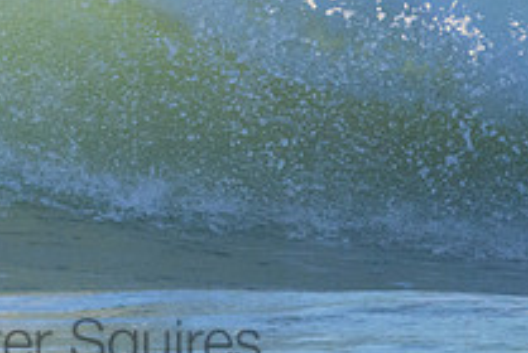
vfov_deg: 0.6
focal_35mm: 2502
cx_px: -28
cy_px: -84
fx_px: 36747
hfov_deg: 0.8
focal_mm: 800
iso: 2800
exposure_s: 1/1000
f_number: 11
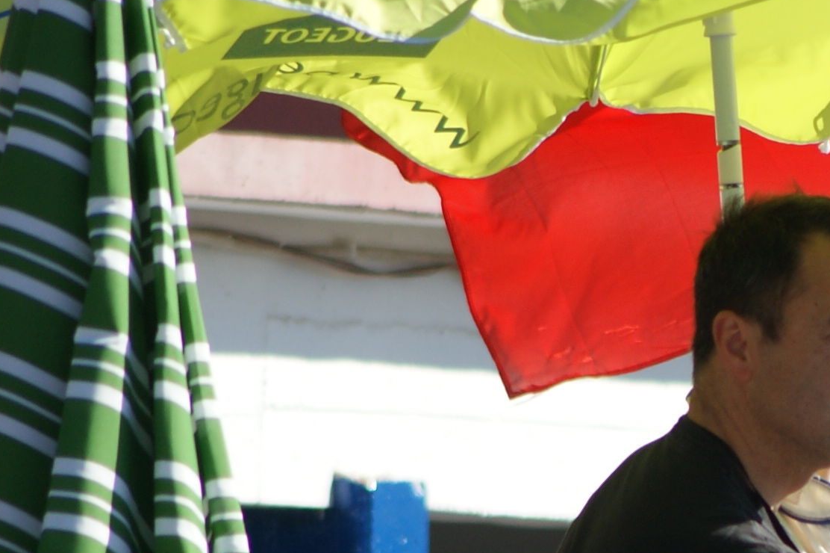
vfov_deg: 1.1
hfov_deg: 1.7
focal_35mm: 1239
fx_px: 28548
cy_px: 498
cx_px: 761
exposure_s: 1/400
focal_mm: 200
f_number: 6.3
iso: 100
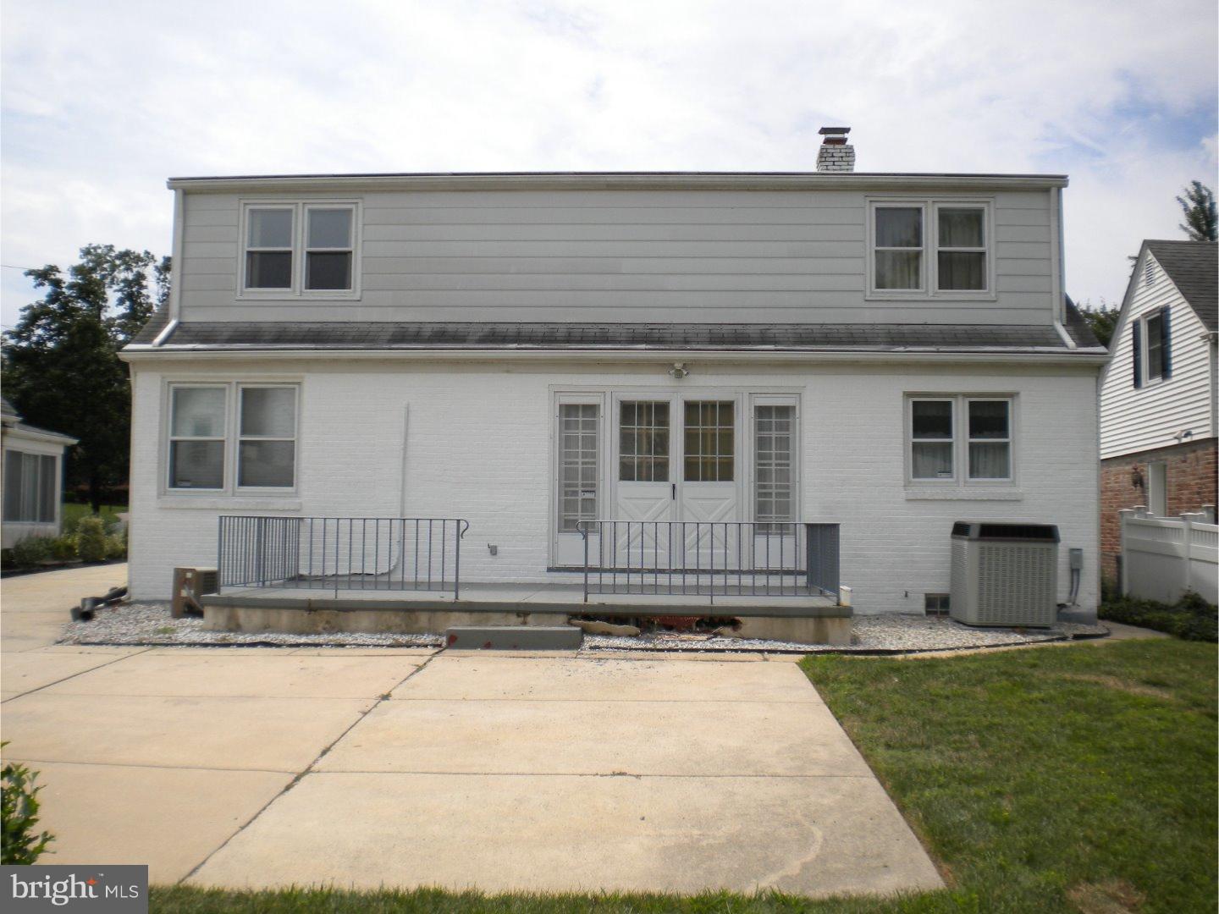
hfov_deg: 52.6
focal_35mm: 35
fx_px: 1233
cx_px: 610
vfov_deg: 40.7
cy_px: 457
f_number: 4.6
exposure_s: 1/833
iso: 80
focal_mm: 6.3
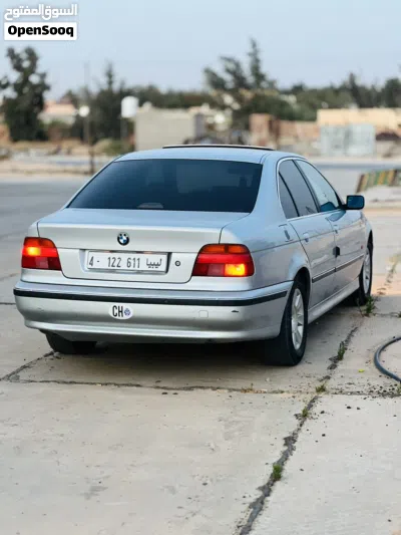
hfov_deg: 19.1
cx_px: 200
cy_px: 268
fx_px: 1189
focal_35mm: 77
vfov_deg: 25.3
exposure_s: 1/20
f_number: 2.8
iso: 400
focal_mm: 9
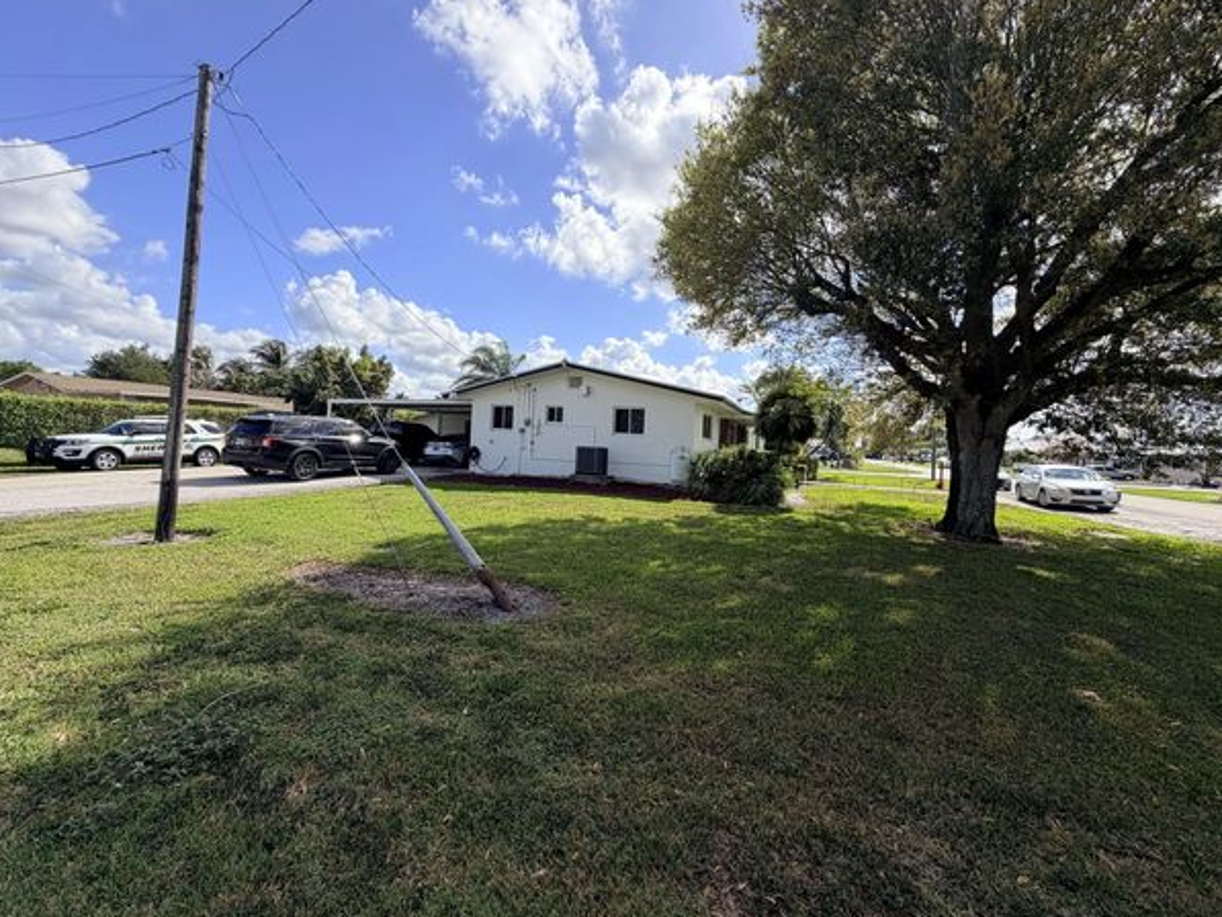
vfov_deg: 81.7
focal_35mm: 15
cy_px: 436
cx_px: 624
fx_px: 530
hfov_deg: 98.1
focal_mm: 2.22
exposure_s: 1/770
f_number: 2.2
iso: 25
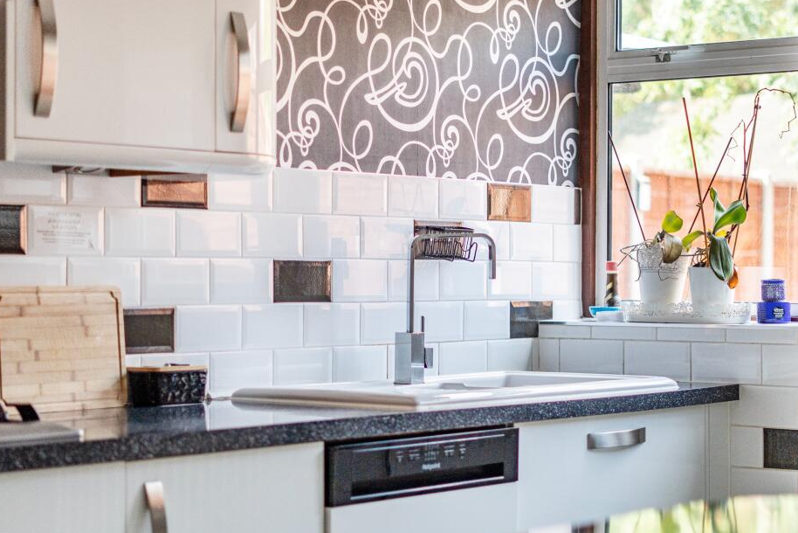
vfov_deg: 16.3
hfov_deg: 24.2
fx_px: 1862
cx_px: 442
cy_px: 280
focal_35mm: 84
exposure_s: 1/2000
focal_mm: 50
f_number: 1.8
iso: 400
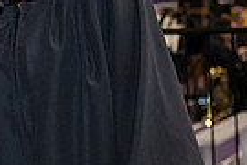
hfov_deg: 6.7
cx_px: -203
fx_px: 2065
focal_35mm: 301
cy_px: 12
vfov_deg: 4.6
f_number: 5
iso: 2500
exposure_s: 1/200
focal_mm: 70
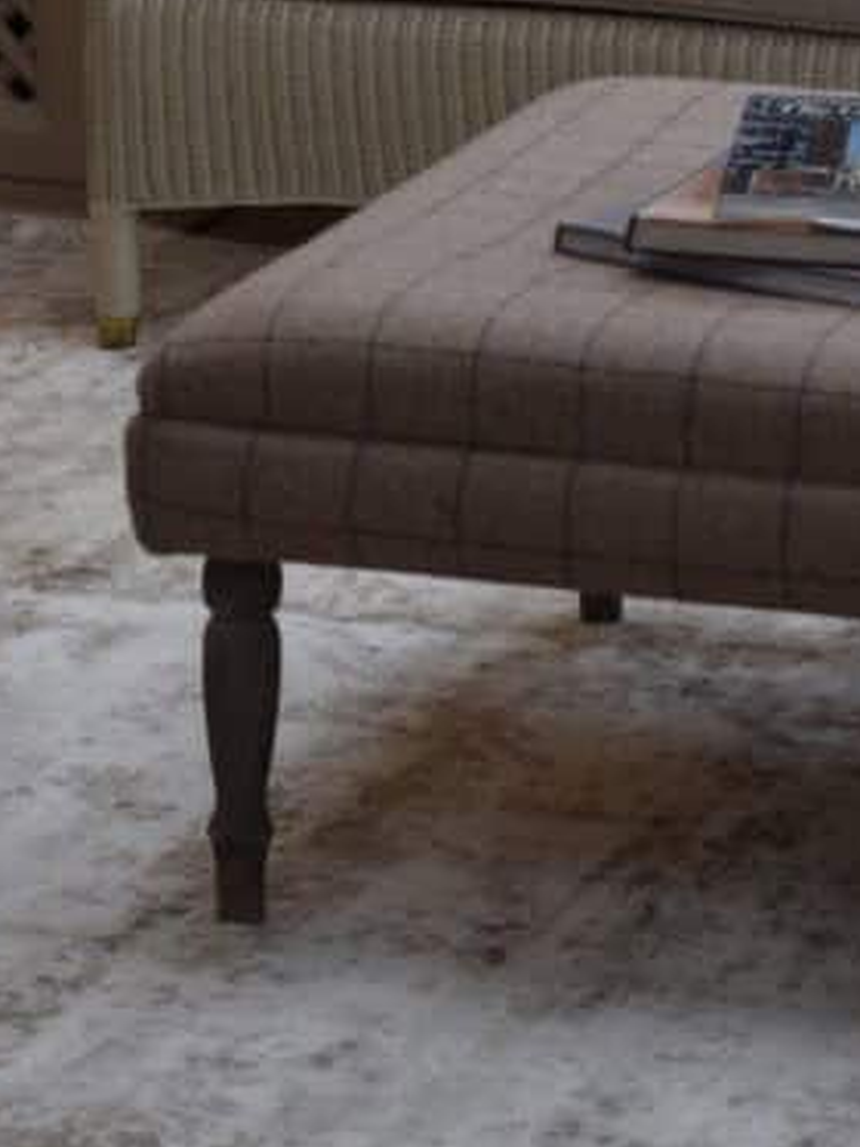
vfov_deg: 10.1
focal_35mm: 194
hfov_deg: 7.6
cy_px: -114
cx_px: 153
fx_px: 6426
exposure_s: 1/125
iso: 400
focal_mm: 50
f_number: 3.5
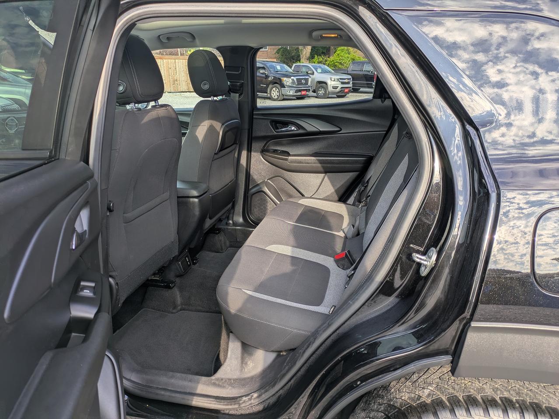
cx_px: 280
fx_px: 404
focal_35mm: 25
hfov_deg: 69.4
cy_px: 210
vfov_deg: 54.9
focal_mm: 5.43
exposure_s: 1/310
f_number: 1.89
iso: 45
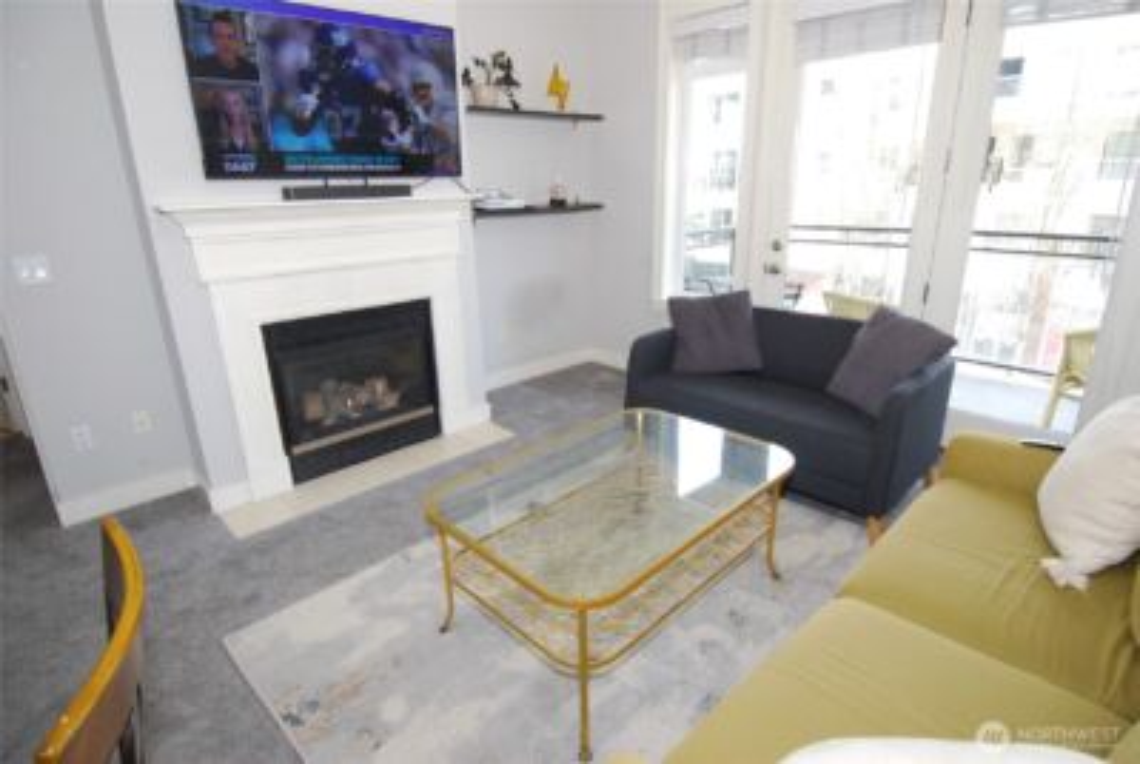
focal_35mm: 18
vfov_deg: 67.6
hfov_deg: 89.9
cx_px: 570
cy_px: 382
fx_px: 571
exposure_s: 1/60
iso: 200
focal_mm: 12
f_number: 4
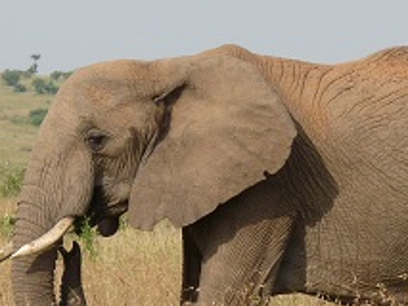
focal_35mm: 467
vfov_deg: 3.2
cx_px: 180
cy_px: 167
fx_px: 5507
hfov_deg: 4.2
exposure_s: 1/400
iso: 100
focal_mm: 25.2
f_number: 5.6
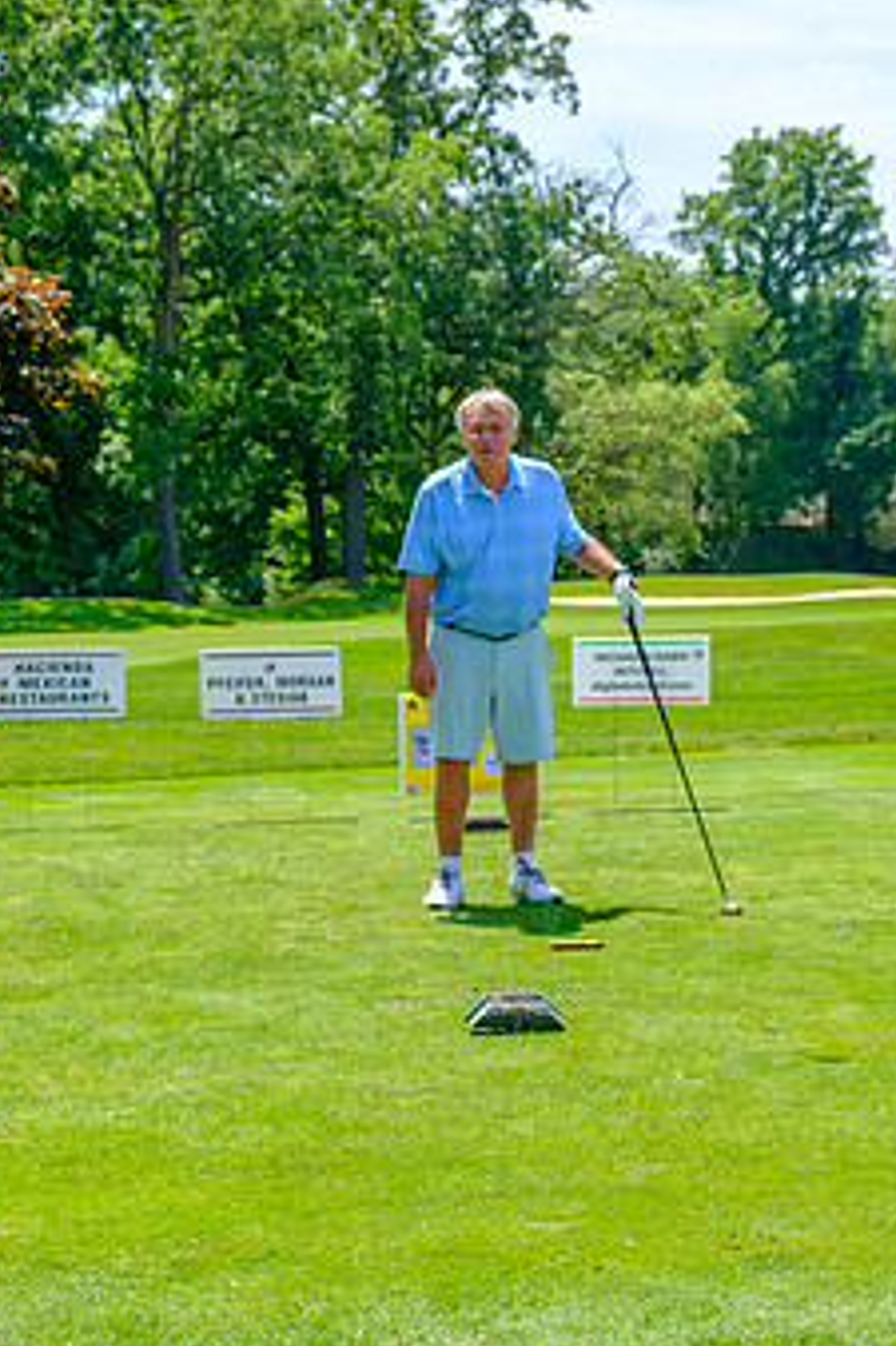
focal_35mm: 72
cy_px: 637
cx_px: 542
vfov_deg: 28.1
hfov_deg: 18.9
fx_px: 2691
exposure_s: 1/250
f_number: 5.6
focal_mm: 35.8
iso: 200
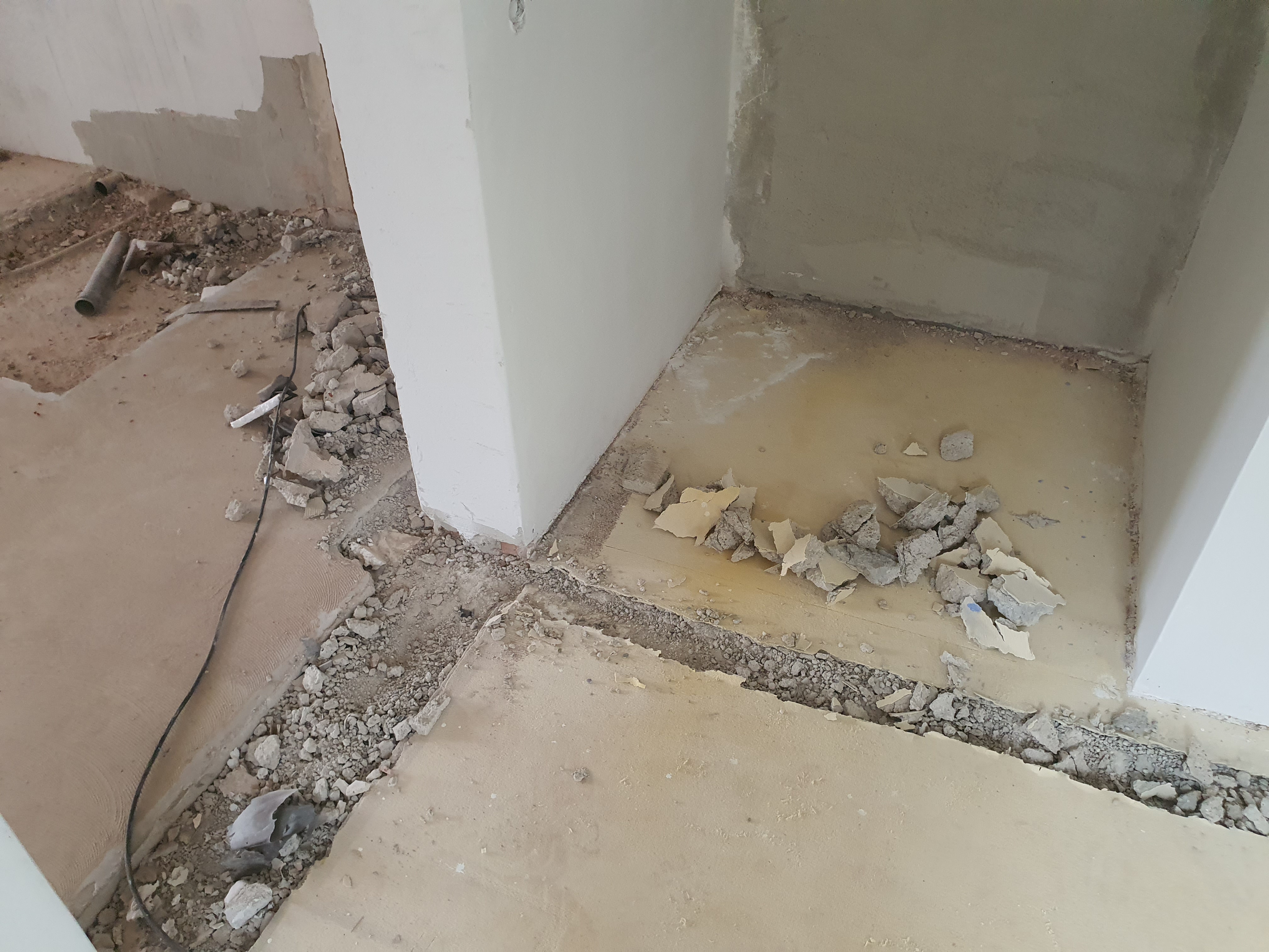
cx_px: 634
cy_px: 476
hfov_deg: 67.3
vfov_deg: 53.1
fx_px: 953
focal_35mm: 26
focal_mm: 4.3
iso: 320
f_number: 2.4
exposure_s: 1/50
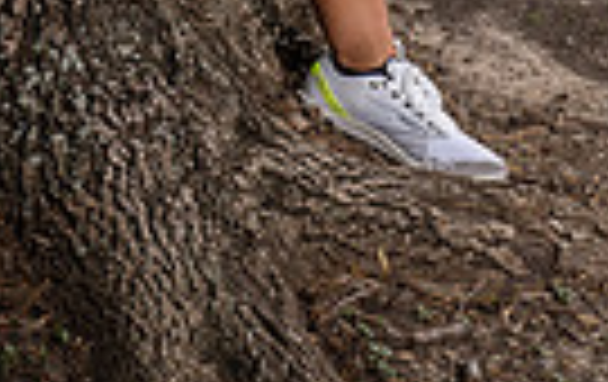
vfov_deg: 6.5
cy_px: -508
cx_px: 230
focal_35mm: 193
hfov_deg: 10.8
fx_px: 3205
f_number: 5.6
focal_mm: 57
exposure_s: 1/1600
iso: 250
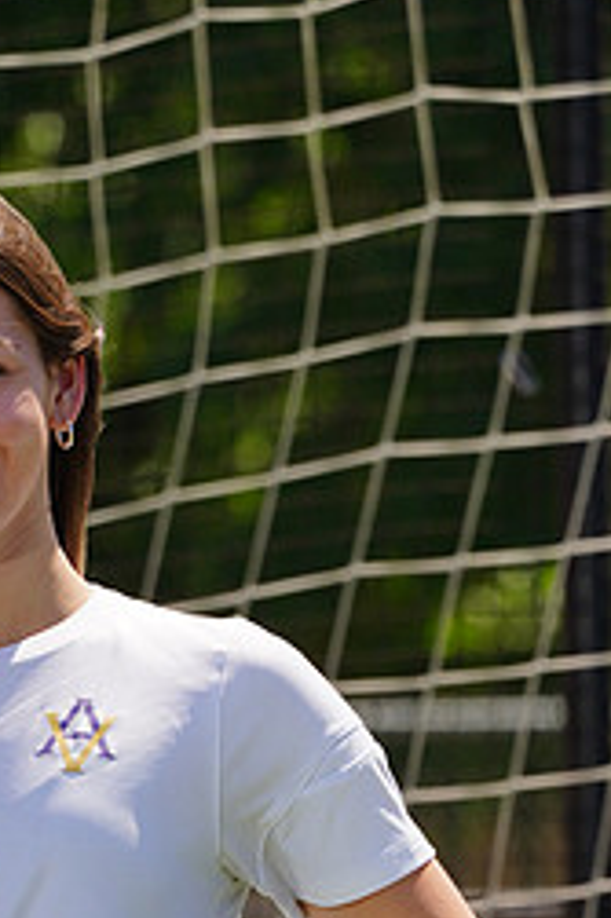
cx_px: -26
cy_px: 1035
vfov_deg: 2.2
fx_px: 23529
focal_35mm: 923
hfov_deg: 1.5
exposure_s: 1/250
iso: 200
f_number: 13
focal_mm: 400
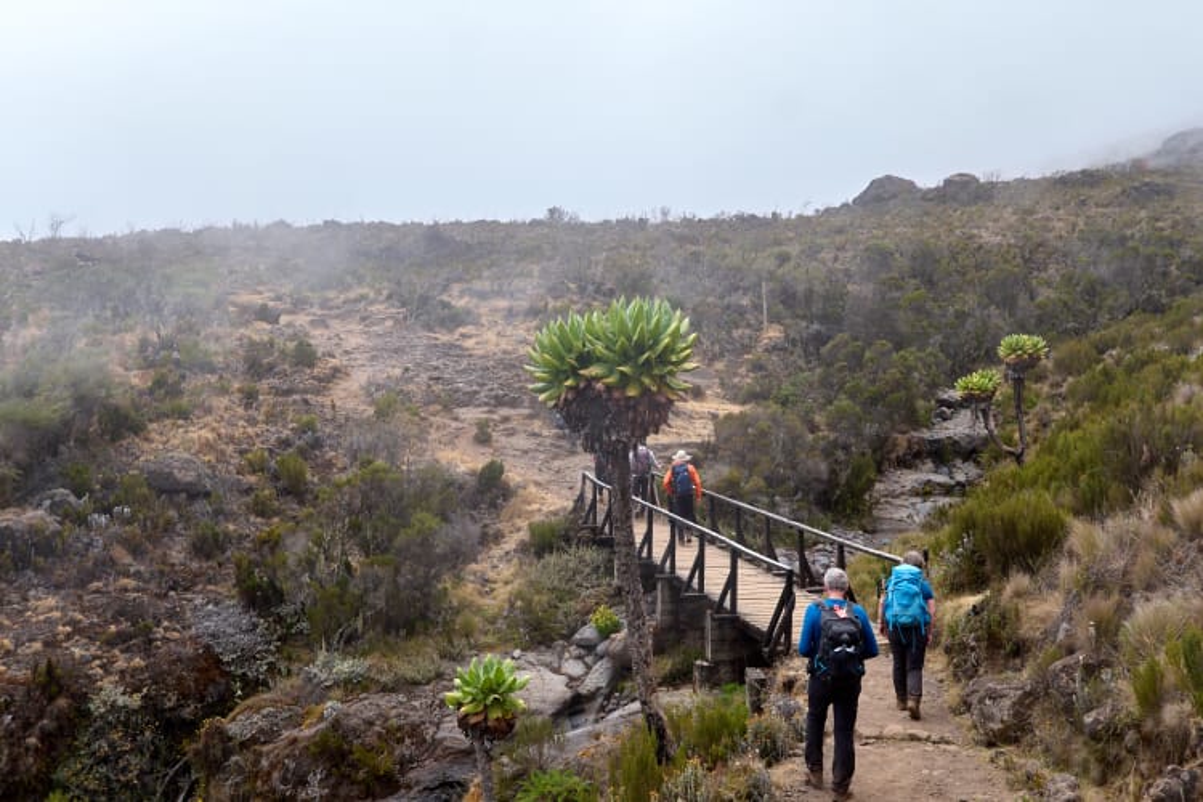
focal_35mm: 35
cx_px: 602
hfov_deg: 54.4
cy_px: 401
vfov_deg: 37.9
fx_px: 1169
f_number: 6.3
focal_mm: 35
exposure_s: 1/200
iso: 100
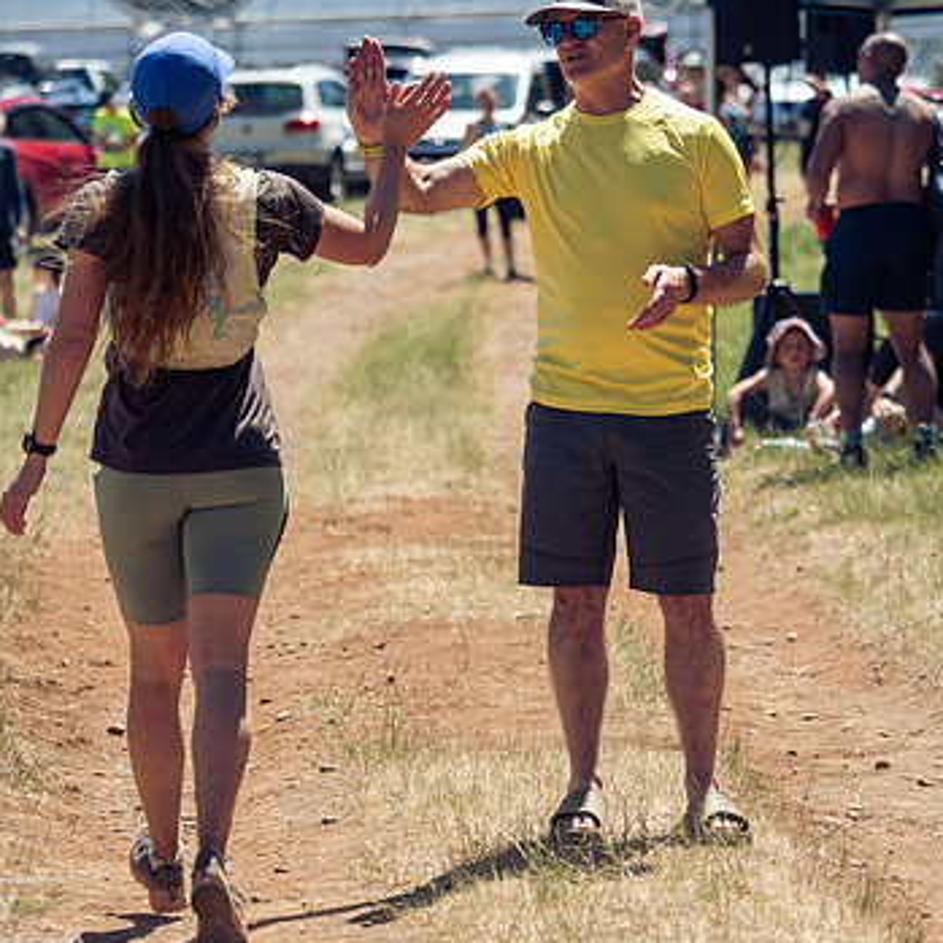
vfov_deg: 7.5
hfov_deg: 7.5
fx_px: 7150
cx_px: 500
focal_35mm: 232
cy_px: 388
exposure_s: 1/2000
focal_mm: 79
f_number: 2.8
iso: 250
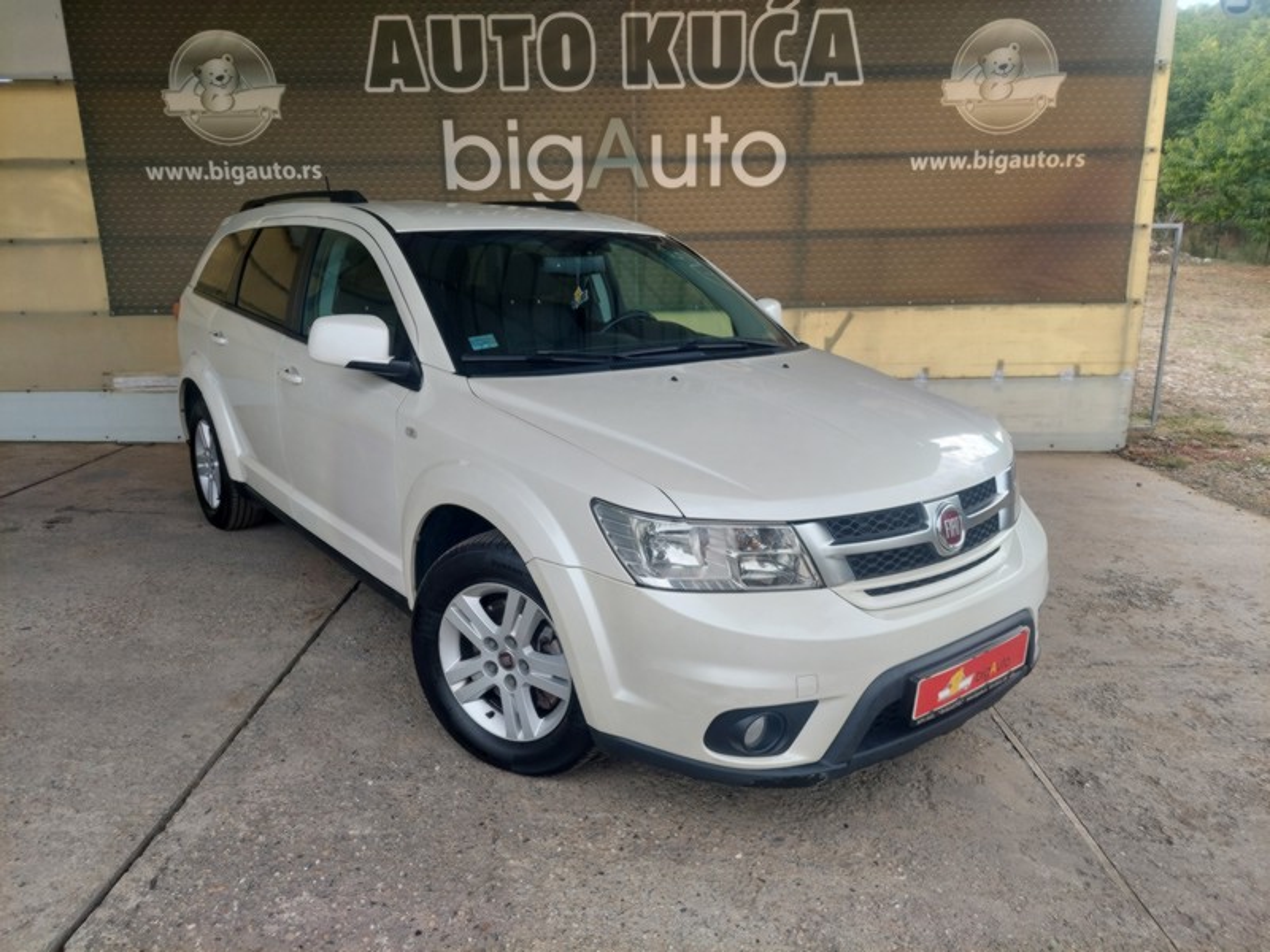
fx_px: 917
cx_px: 635
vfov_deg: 54.9
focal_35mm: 25
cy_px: 476
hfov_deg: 69.4
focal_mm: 5.23
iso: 40
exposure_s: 1/326
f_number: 1.8
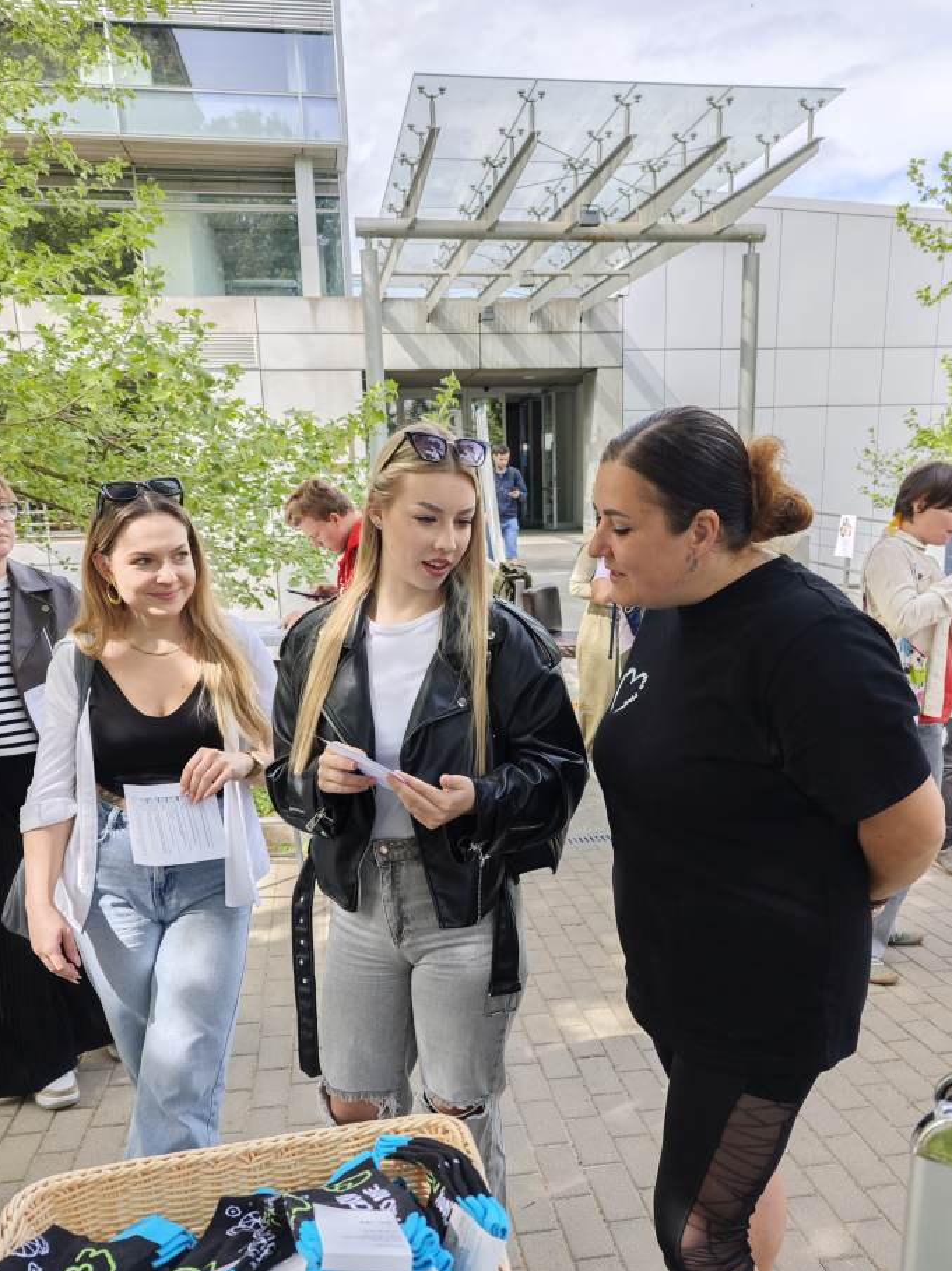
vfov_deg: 65.0
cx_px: 505
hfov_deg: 51.3
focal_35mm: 27
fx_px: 991
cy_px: 735
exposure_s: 1/175
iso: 50
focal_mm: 6.55
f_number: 1.6
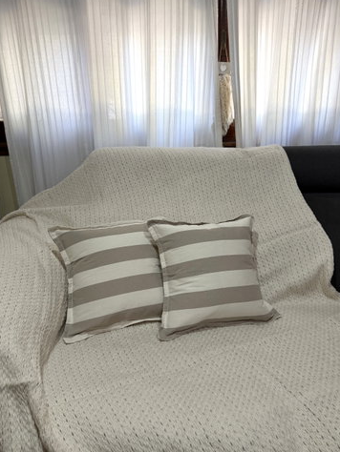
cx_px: 188
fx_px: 353
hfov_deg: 51.3
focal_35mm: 27
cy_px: 218
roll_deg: +0.7
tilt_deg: -15.6
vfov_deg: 65.3
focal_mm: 6.76
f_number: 1.78
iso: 160
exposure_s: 1/100
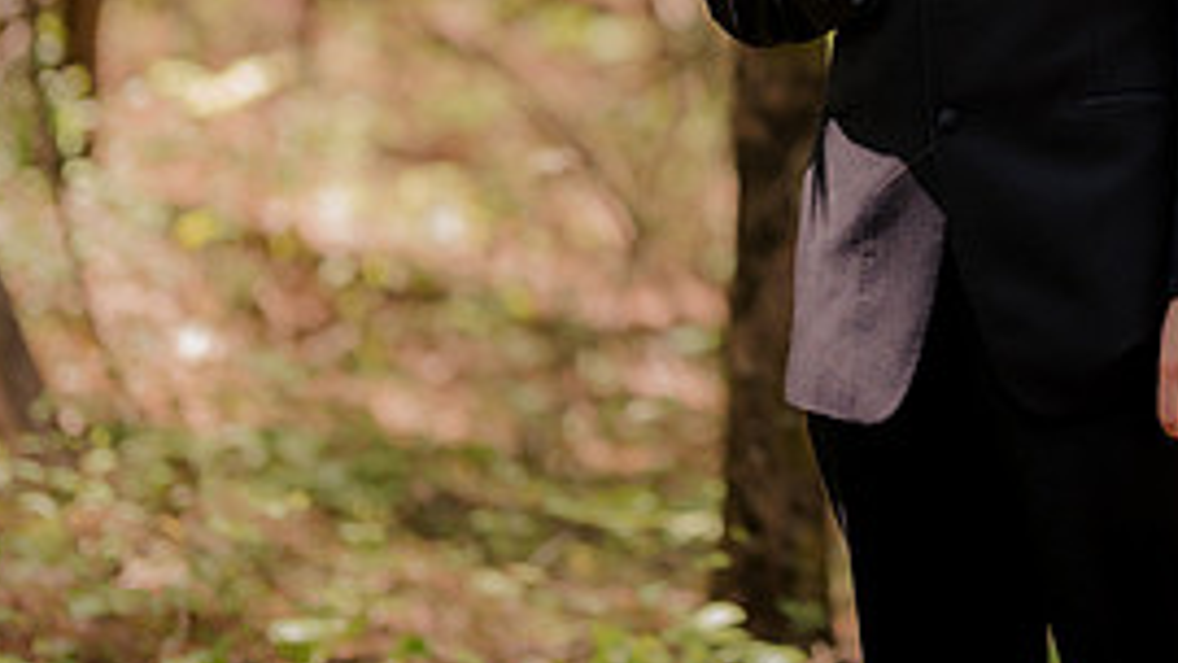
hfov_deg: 9.1
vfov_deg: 5.1
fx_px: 7373
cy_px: -70
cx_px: 1025
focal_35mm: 236
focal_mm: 105
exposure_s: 1/500
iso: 125
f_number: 1.4
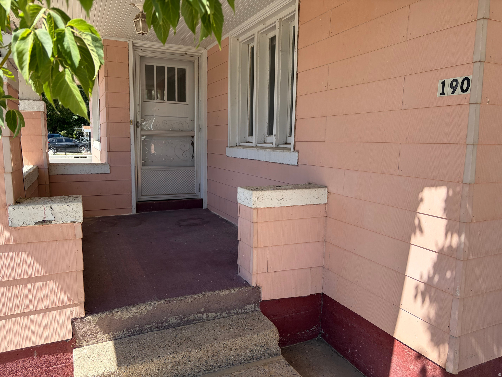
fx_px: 377
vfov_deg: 53.1
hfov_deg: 67.3
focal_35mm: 26
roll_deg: -0.3
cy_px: 188
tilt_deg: -5.4
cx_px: 251
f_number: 1.6
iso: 64
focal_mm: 5.96
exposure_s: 1/1550
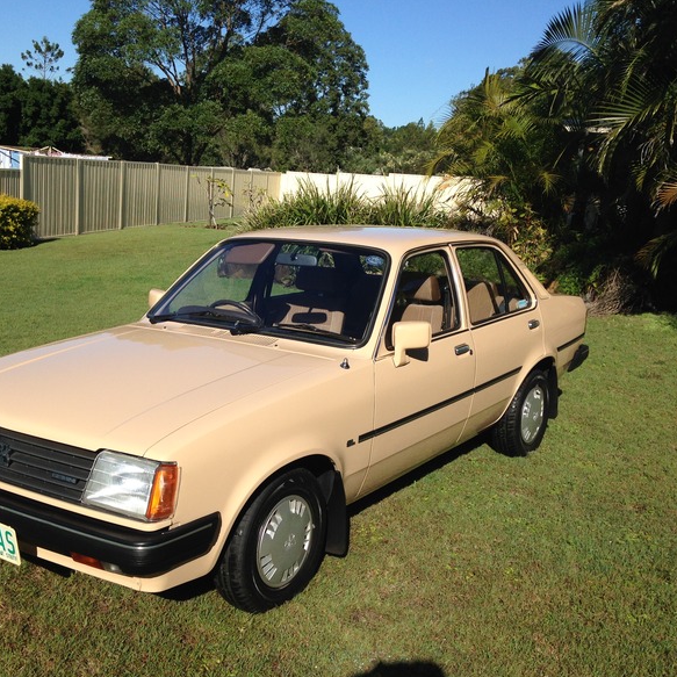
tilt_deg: -13.6
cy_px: 341
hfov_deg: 41.8
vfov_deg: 41.9
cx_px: 290
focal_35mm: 40
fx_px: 885
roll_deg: -2.9
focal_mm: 4.12
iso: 50
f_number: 2.4
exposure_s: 1/2169
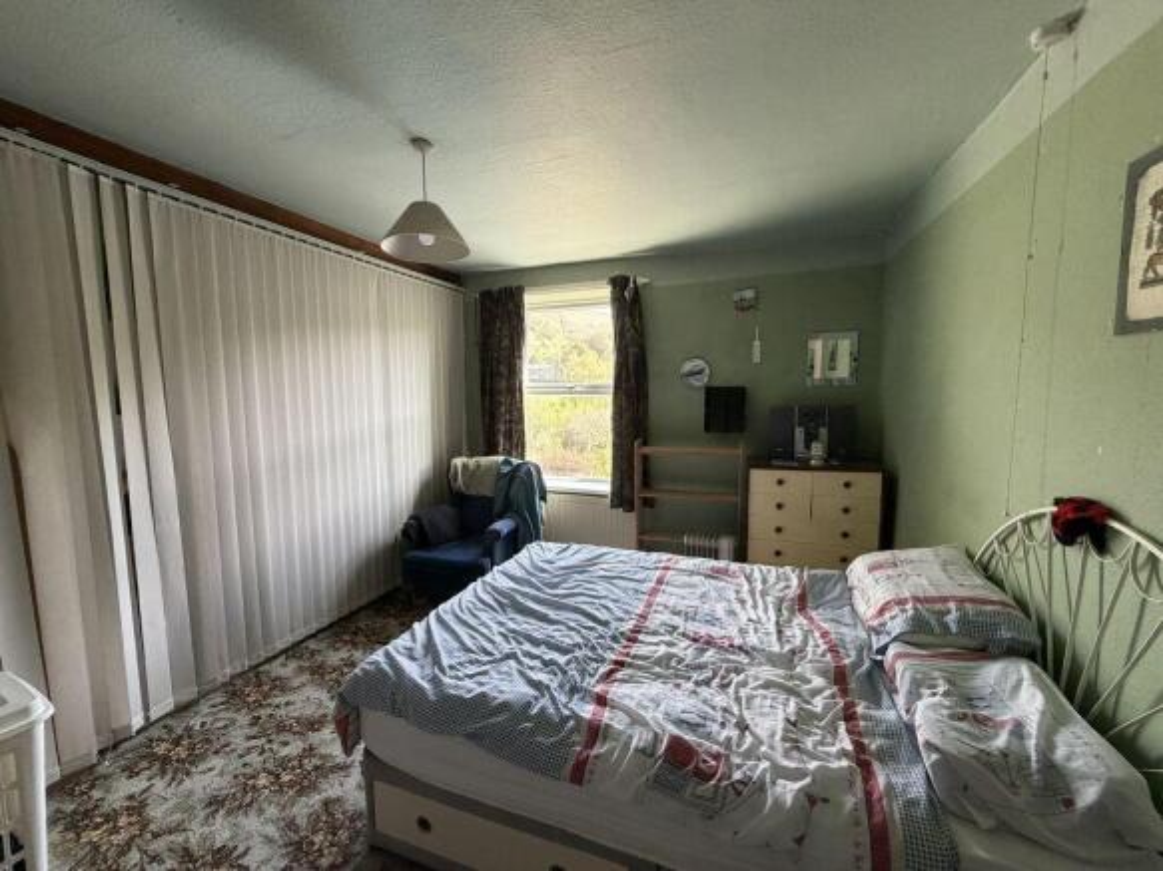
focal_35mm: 14
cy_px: 436
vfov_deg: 85.7
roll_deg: +1.3
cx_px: 582
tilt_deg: -5.8
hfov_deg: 102.1
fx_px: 470
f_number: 2.2
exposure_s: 1/119
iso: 320
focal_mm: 2.22
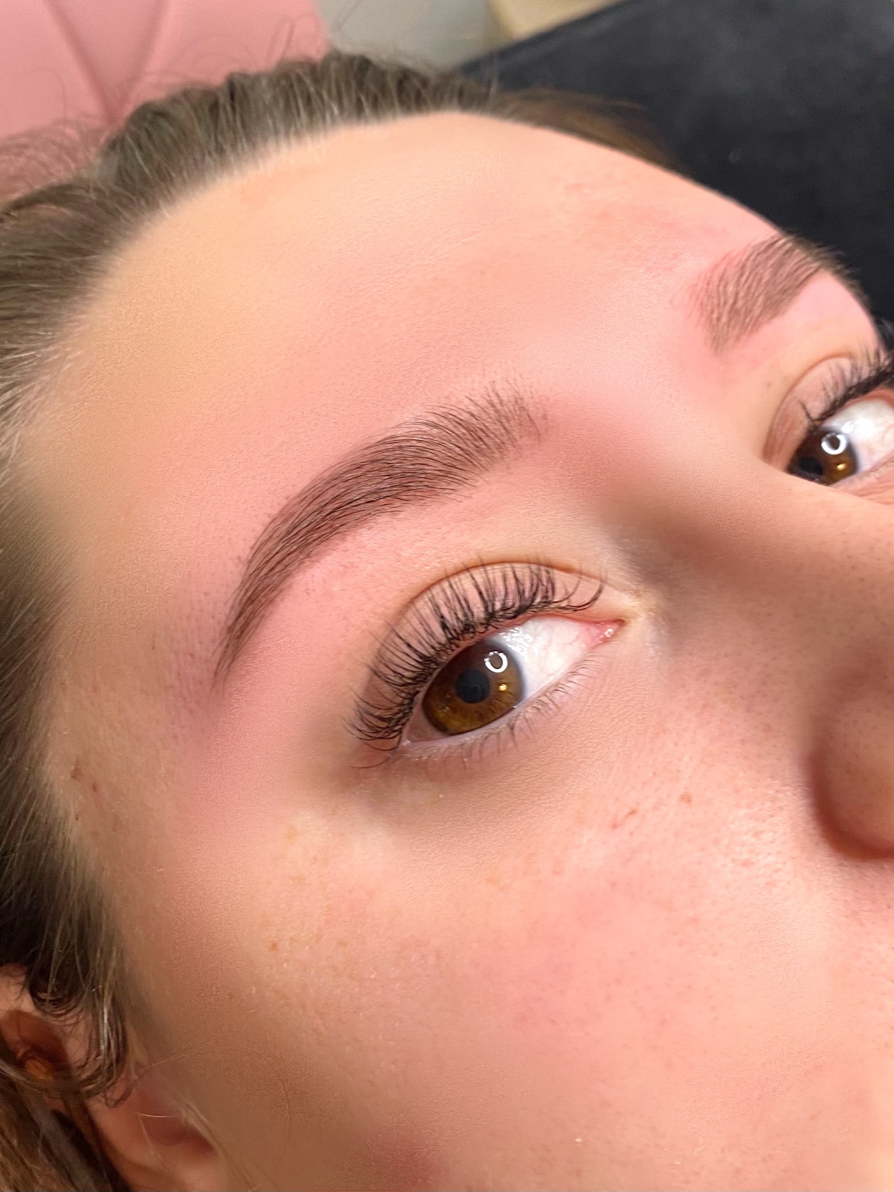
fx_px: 895
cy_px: 596
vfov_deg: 67.3
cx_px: 447
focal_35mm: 26
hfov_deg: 53.1
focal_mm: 4.25
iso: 80
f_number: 1.8
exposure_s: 1/50
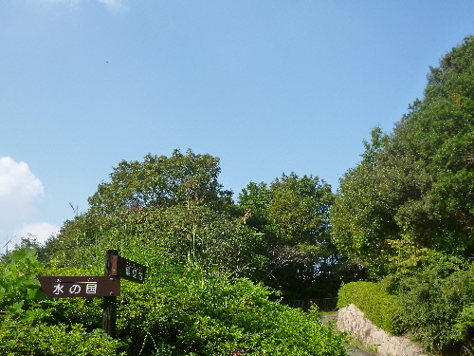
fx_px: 493
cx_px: 237
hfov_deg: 51.4
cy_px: 178
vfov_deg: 39.7
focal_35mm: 36
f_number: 2.9
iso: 160
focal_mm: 6.4
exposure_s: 1/800
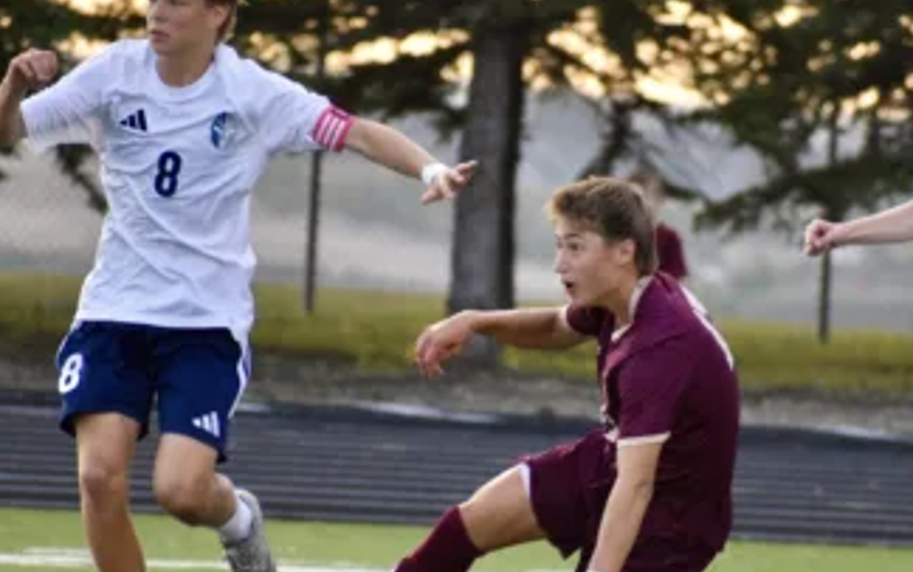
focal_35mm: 636
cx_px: 521
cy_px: 338
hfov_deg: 3.3
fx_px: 15836
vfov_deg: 2.1
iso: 1250
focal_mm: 300
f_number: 6.3
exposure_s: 1/500
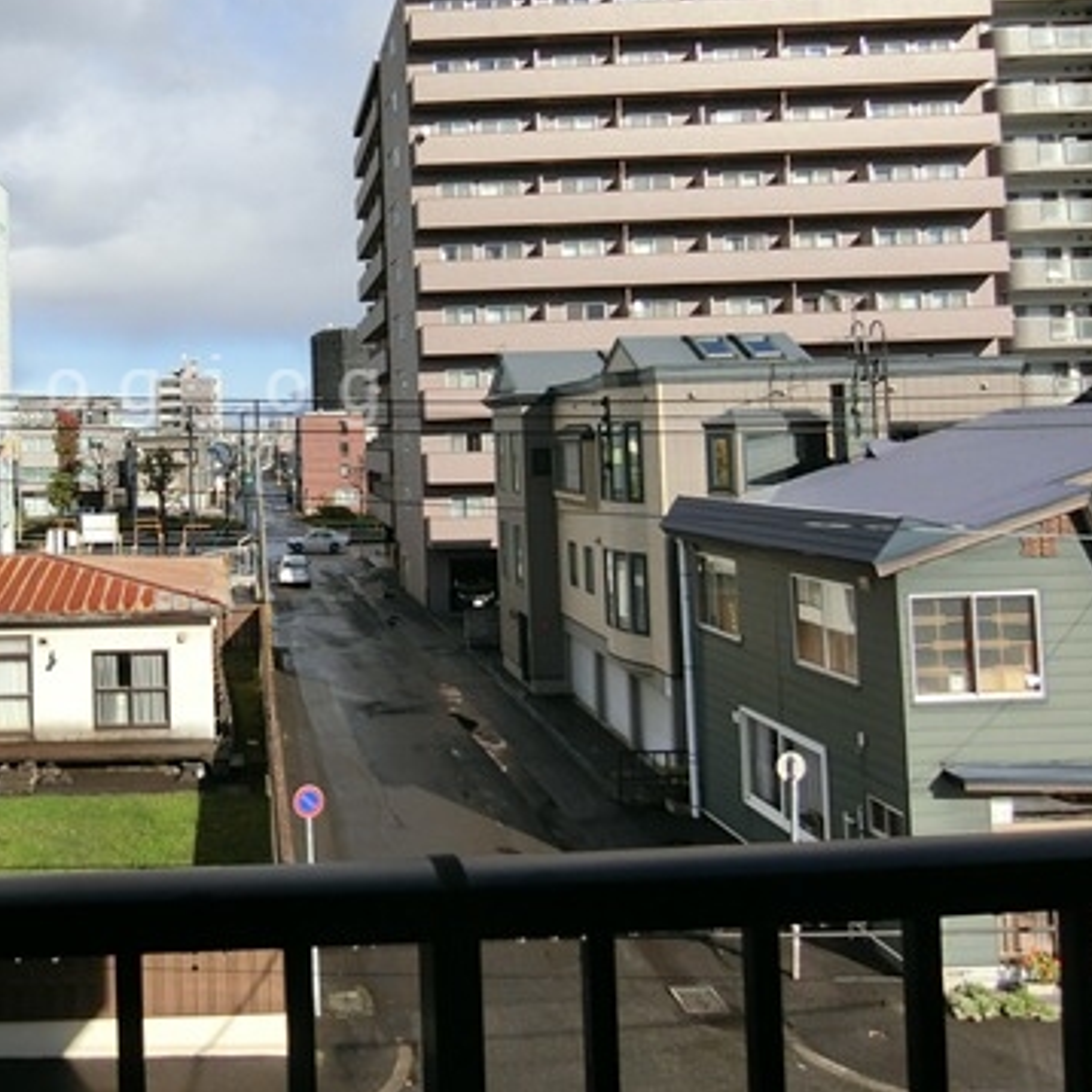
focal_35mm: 30
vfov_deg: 53.3
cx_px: 186
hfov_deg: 50.1
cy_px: 390
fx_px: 1071
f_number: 6.9
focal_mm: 4.06
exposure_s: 1/250
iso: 80
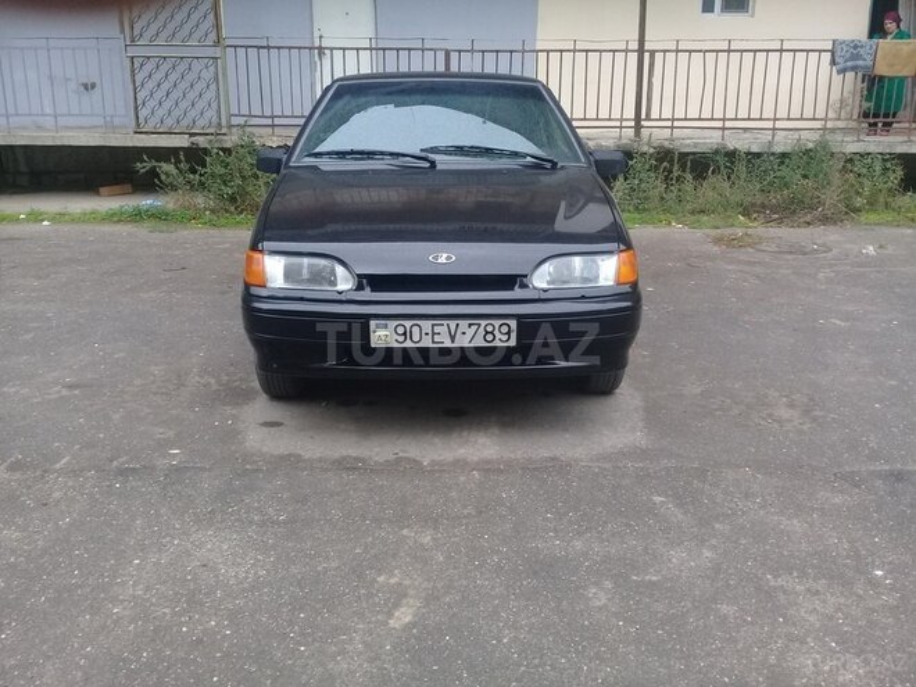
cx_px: 458
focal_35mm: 31
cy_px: 344
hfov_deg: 58.4
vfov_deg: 45.4
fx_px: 820
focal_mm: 3.3
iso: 64
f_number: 2.2
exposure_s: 1/50
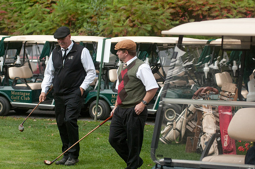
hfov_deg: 17.1
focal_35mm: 120
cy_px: 84
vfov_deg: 11.4
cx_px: 128
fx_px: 849
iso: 1600
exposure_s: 1/8000
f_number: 4
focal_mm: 80
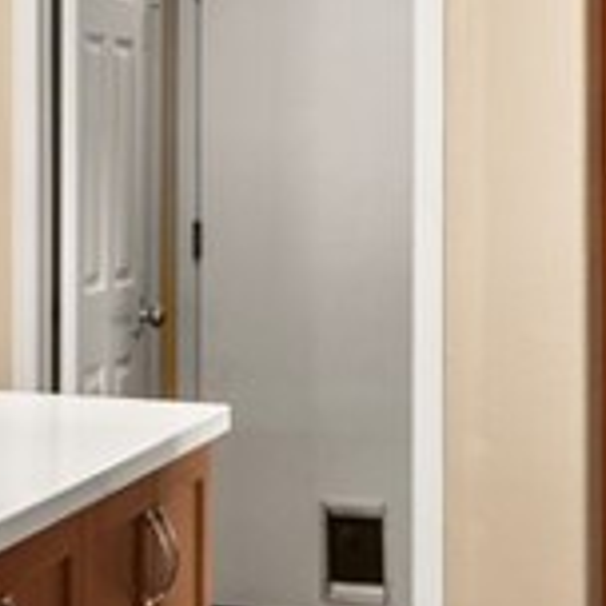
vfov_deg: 13.8
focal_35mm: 126
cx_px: -861
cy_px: 110
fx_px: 2496
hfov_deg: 11.4
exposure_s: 1/6
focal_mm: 22
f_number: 11
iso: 640
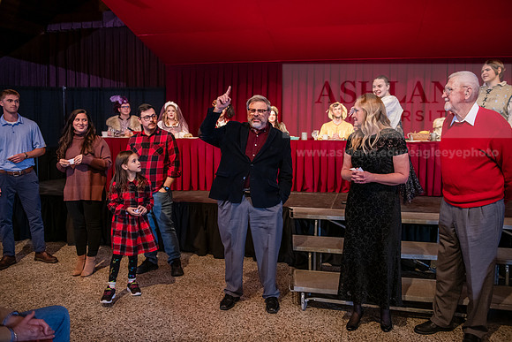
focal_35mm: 32
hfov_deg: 58.7
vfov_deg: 41.1
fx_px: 455
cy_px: 171
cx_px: 256
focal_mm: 32
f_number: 3.2
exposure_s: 1/200
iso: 1600
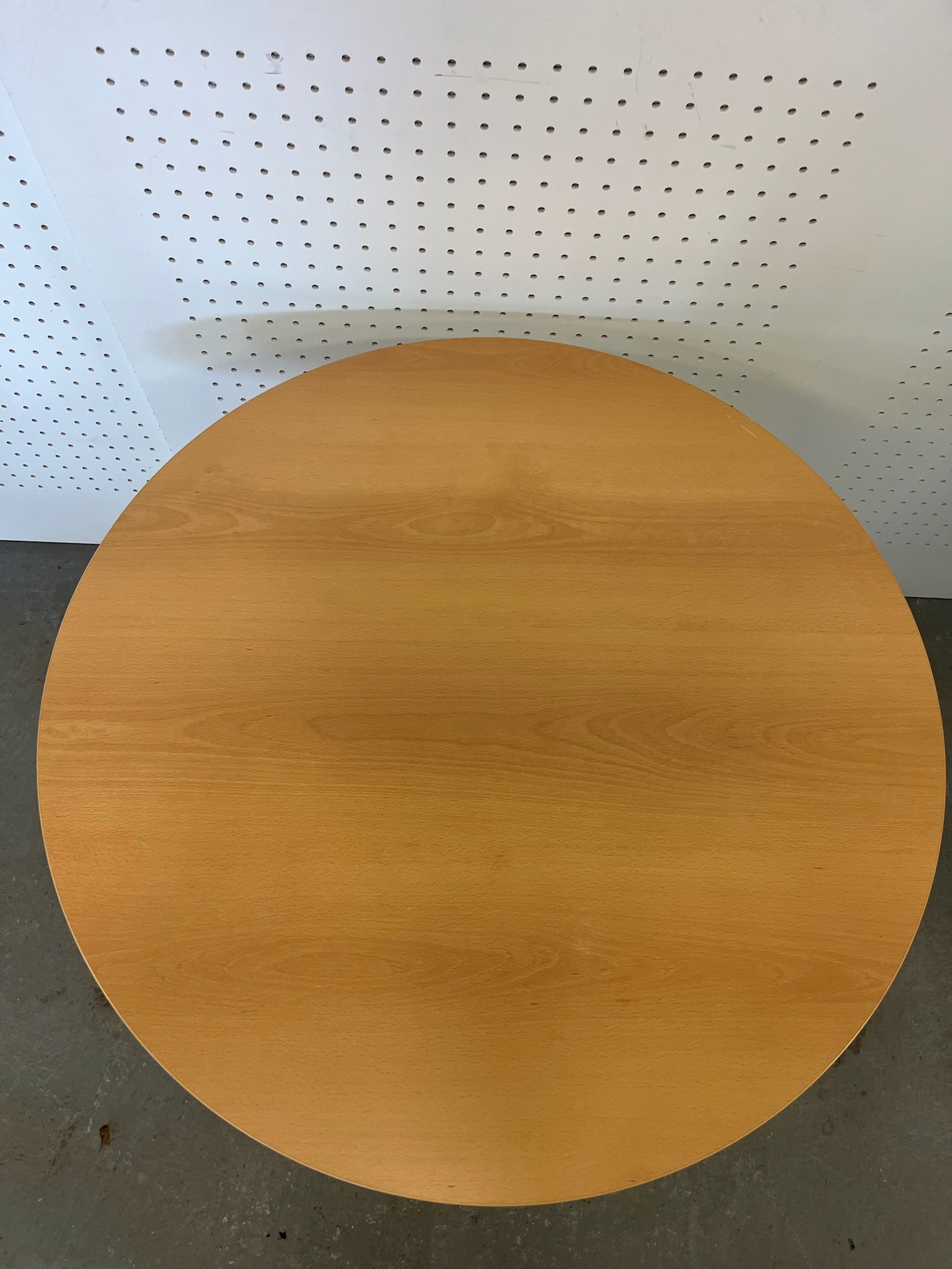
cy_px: 634
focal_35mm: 26
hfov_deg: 53.1
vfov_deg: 67.3
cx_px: 476
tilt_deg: -67.2
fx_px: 953
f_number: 1.6
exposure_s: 1/100
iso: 100
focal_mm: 5.1
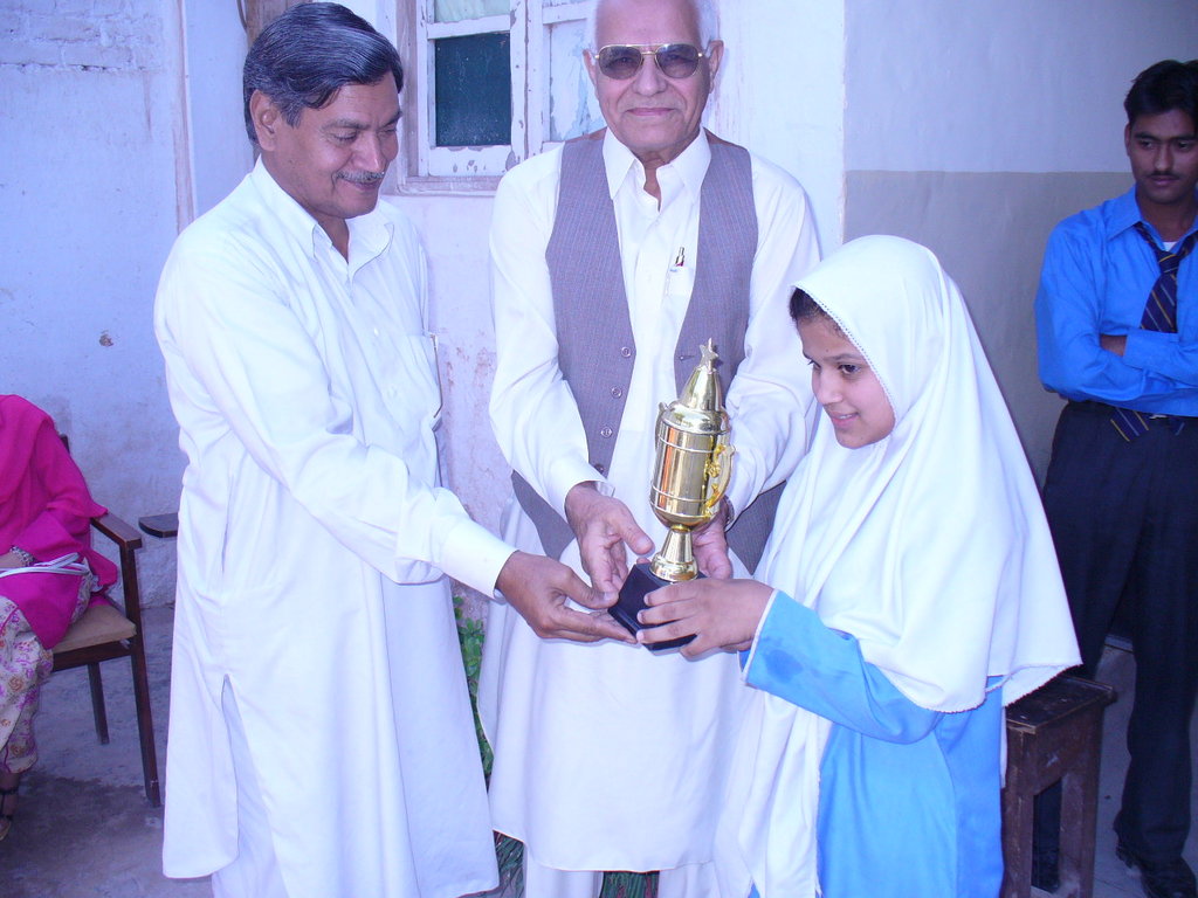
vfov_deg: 38.7
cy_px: 449
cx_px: 599
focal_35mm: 37
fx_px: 1281
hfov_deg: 50.1
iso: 100
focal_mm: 6.1
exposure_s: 1/400
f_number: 2.8
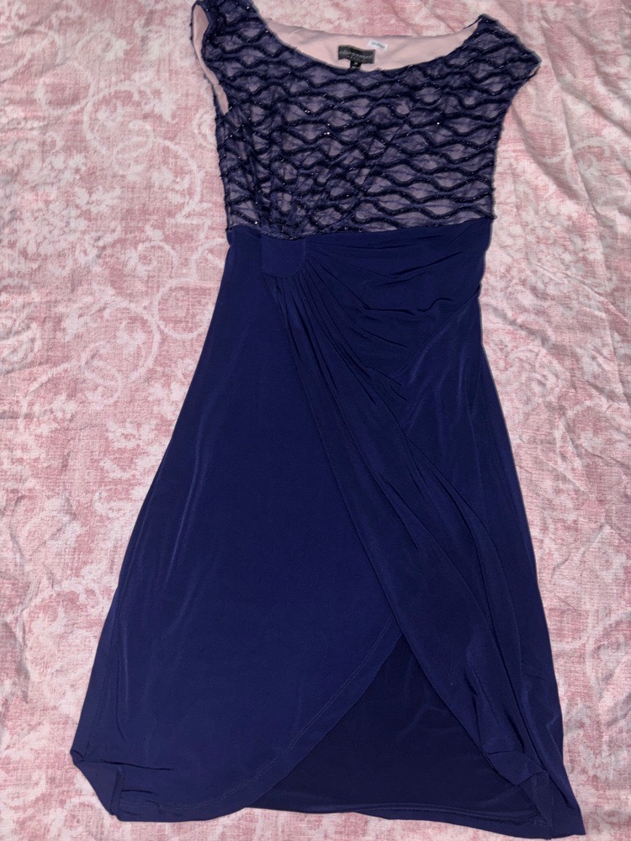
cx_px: 316
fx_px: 632
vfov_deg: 67.3
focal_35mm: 26
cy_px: 420
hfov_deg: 53.1
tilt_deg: -78.1
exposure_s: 1/7
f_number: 1.6
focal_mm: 5.96
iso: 40
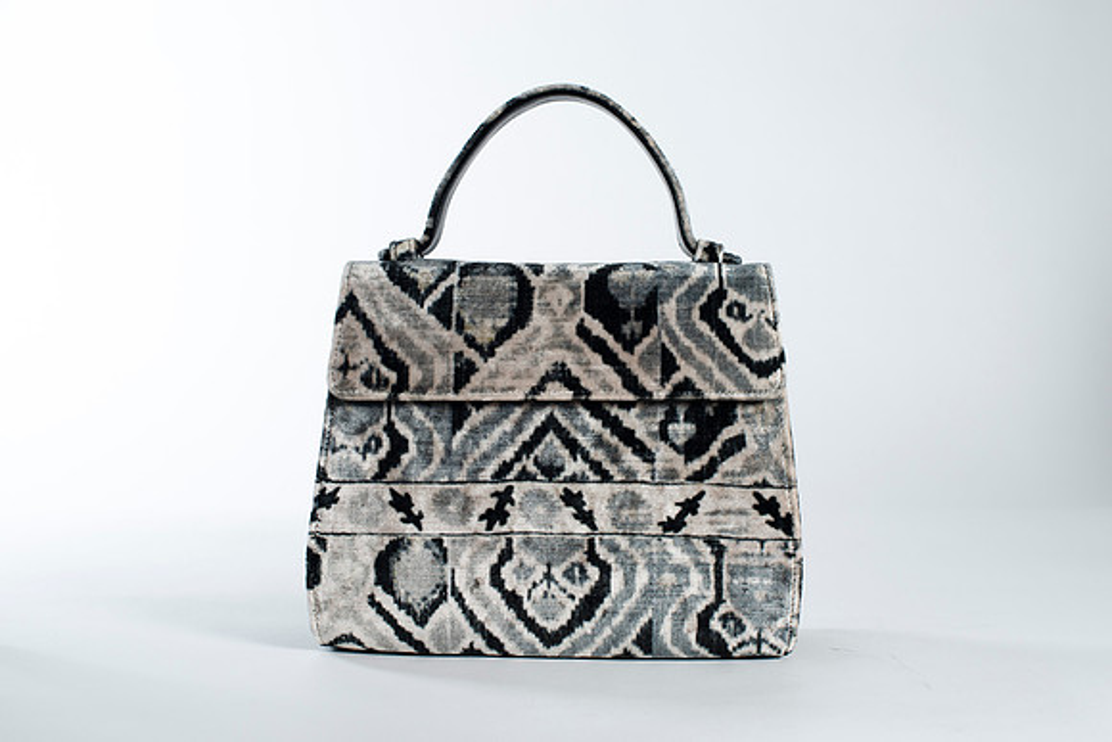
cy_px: 371
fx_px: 1553
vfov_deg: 26.9
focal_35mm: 50
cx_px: 556
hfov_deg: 39.4
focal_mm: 50
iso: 200
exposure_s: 1/200
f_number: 7.1
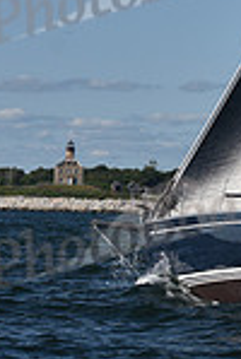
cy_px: -176
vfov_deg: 7.4
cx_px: 452
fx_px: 2719
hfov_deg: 5.0
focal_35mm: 272
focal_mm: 70
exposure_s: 1/1250
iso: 250
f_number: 5
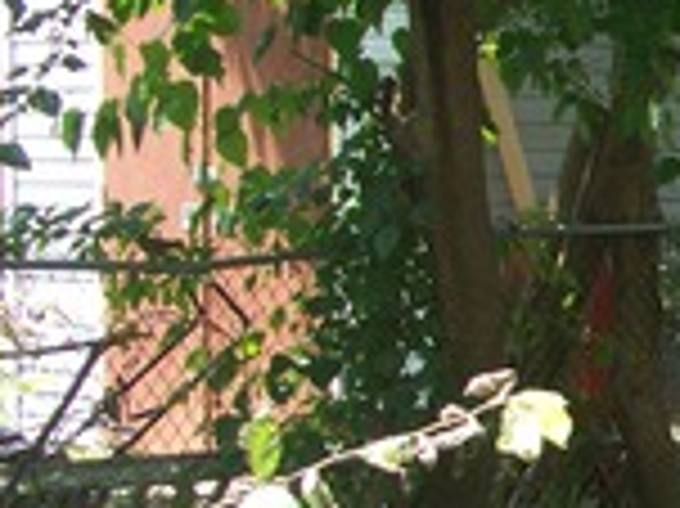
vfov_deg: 9.7
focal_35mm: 153
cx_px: 1432
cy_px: 364
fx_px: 3003
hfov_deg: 11.4
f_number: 2.8
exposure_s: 1/100
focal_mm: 7.54
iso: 64
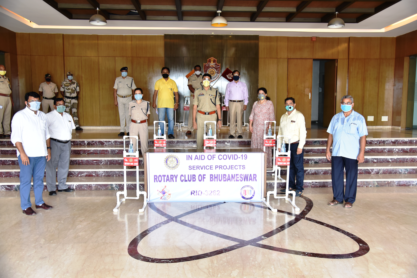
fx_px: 348
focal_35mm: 30
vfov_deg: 43.6
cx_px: 208
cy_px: 139
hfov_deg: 61.9
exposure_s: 1/160
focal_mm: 30
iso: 1000
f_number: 4
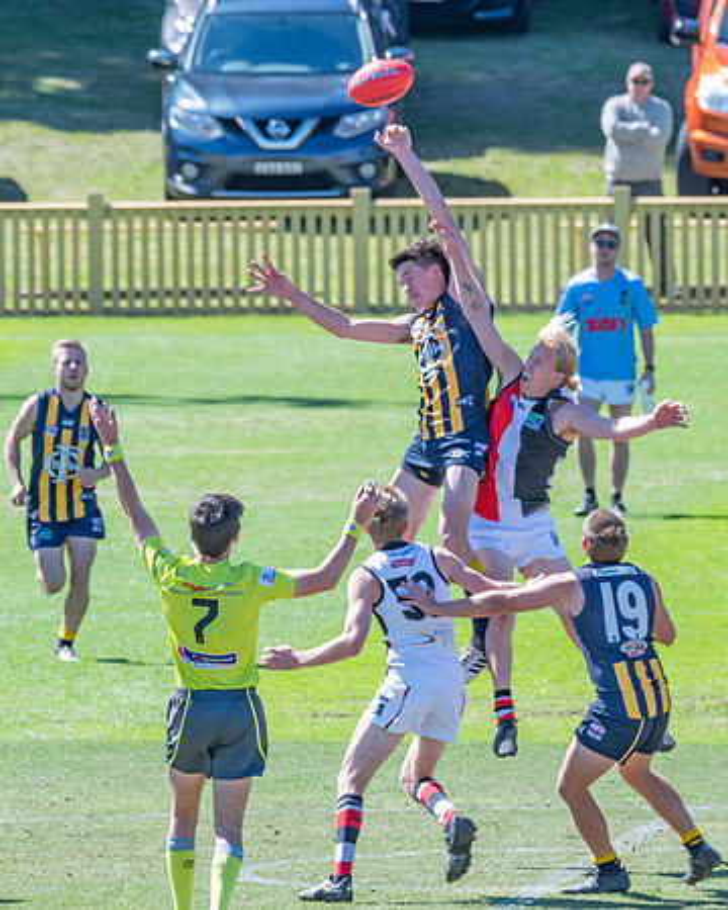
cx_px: 515
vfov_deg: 2.4
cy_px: 455
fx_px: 21611
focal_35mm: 802
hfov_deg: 1.9
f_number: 13
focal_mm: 380
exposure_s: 1/640
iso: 800
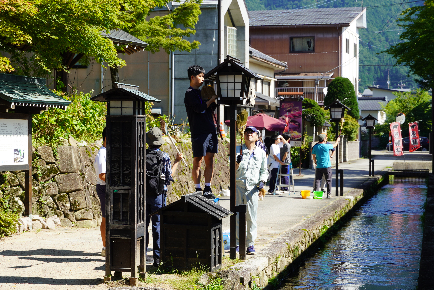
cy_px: 145
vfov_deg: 16.3
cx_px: 217
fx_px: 1013
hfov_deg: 24.2
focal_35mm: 84
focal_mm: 56
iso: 100
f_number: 8
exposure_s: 1/125
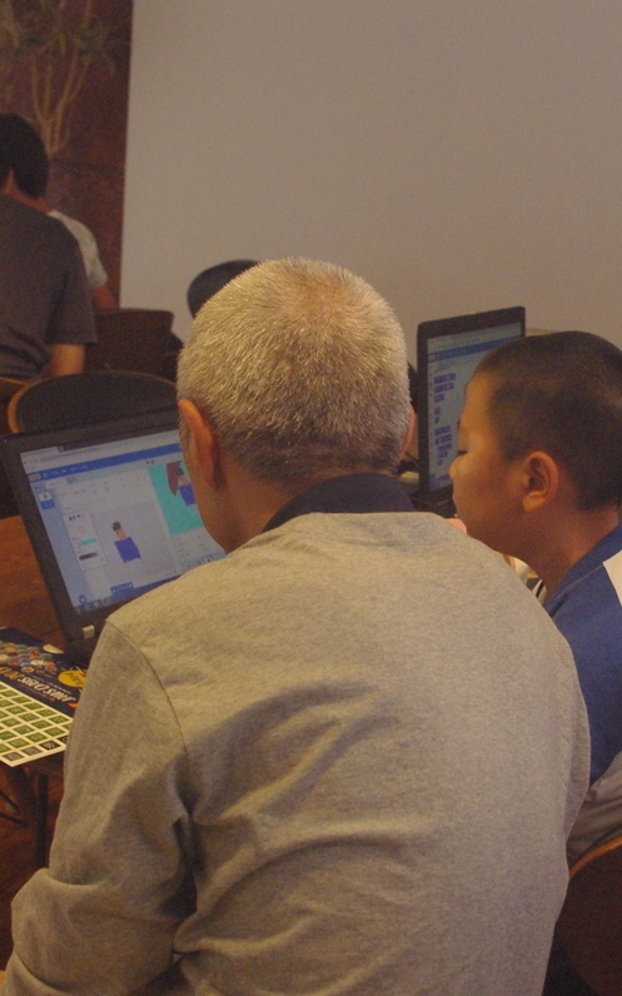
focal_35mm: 60
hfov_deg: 21.5
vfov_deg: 34.0
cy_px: 500
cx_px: 452
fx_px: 1629
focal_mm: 26.25
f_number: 5.6
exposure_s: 1/100
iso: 1600
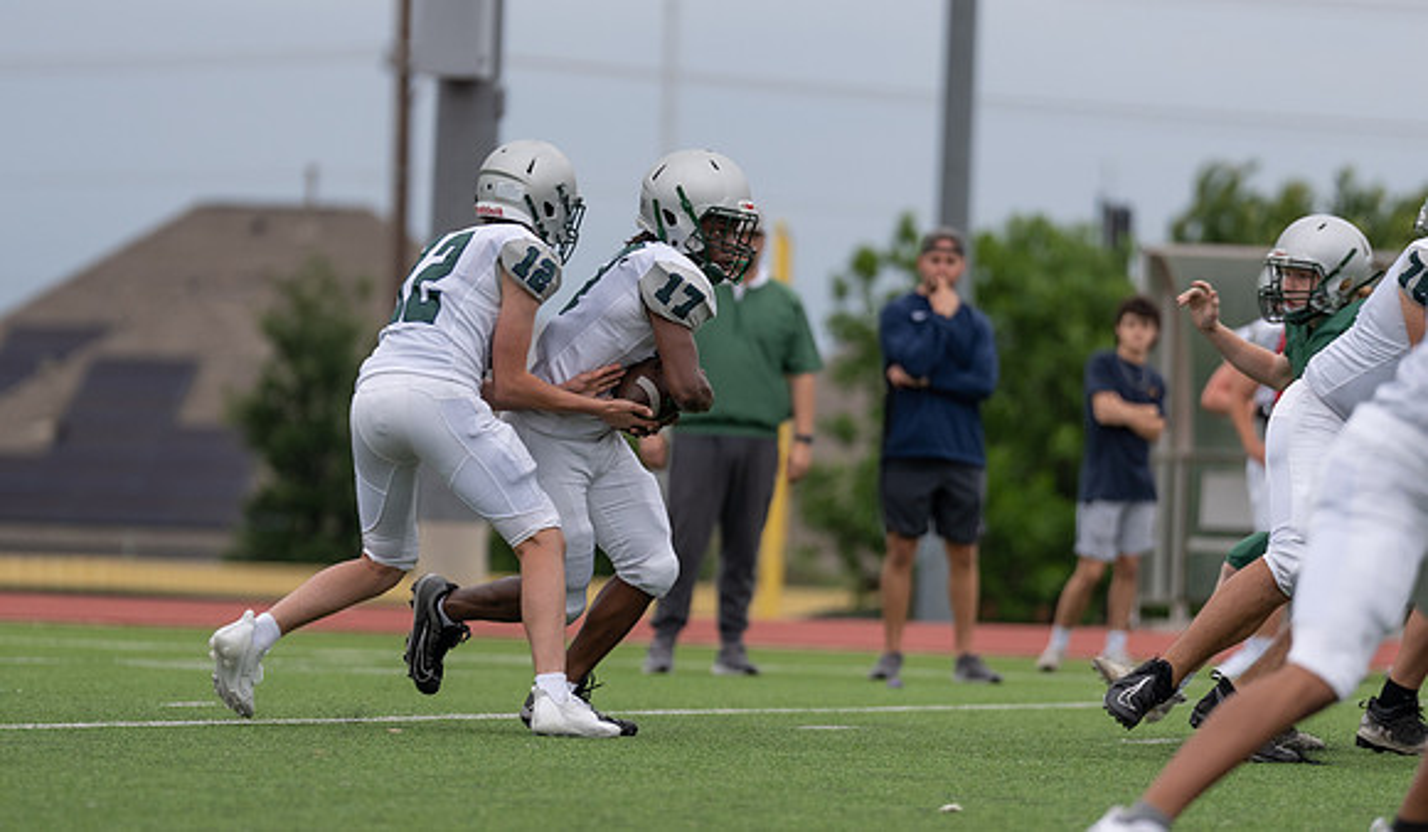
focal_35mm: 328
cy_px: 392
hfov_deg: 6.5
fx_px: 12543
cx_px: 727
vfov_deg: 3.8
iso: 250
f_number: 2.8
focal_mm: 200
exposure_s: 1/1250
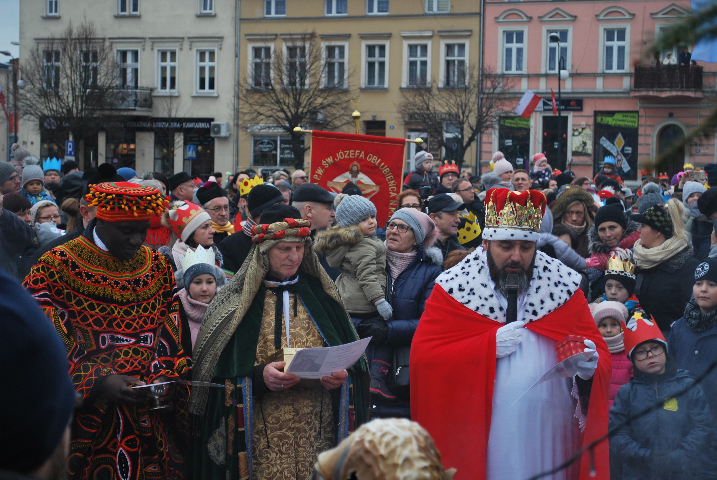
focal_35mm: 82
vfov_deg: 16.6
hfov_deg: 24.6
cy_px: 240
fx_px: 1645
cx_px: 358
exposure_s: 1/80
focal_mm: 55
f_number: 5.6
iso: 200
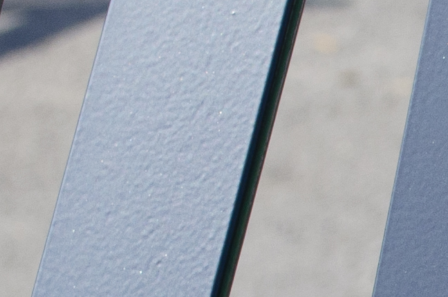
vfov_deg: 3.7
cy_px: 528
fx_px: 4532
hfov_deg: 5.5
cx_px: 913
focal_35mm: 365
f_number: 8
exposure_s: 1/250
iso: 140
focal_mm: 32
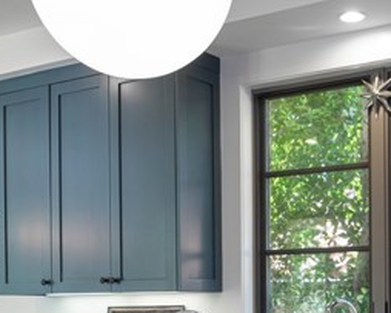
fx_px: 821
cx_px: 274
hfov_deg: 26.6
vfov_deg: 20.8
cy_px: 315
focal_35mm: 71
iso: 125
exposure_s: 1/4
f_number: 8
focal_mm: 30
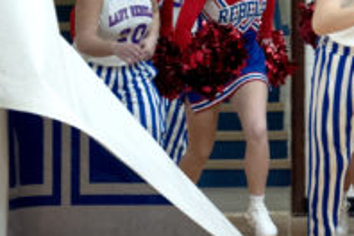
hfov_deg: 6.7
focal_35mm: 302
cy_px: -74
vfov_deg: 4.5
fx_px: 2969
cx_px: 595
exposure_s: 1/320
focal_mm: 78
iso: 3200
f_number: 4
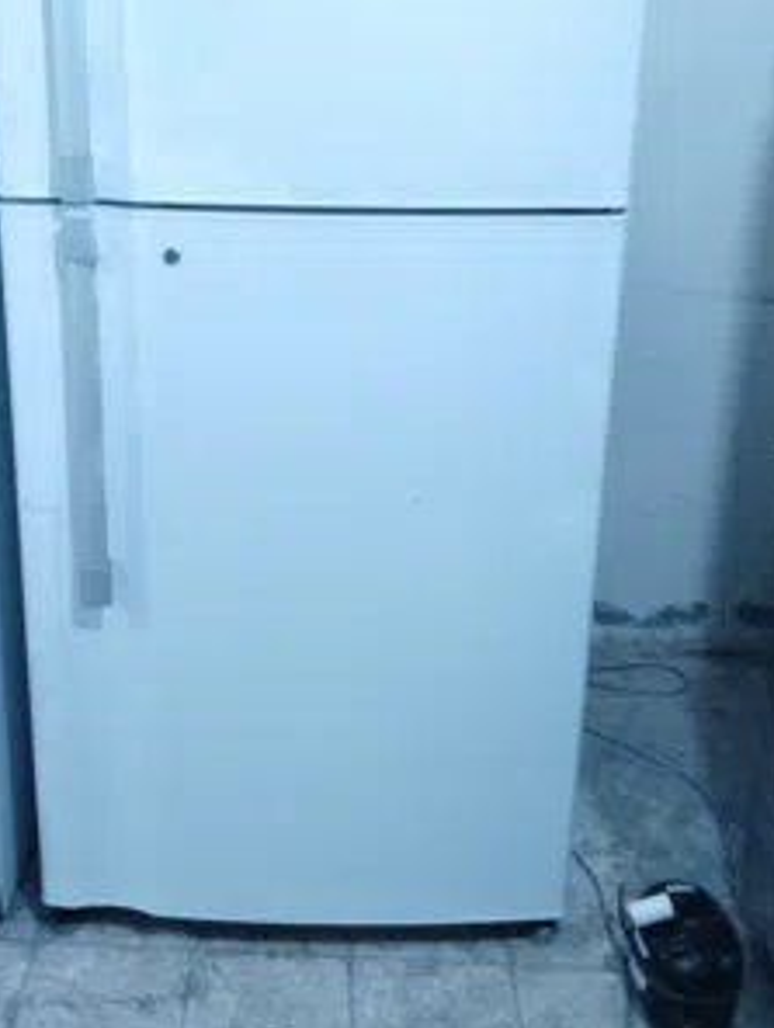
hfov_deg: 36.8
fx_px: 1159
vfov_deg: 47.1
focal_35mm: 39
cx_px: 316
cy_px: 347
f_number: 1.8
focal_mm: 4.25
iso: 475
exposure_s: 1/60
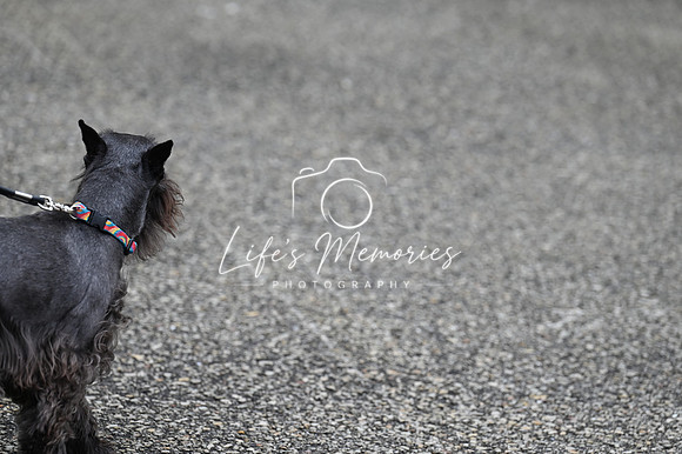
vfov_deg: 6.9
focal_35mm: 200
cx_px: 341
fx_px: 3787
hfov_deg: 10.3
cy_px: 227
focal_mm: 200
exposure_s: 1/1000
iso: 500
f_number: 5
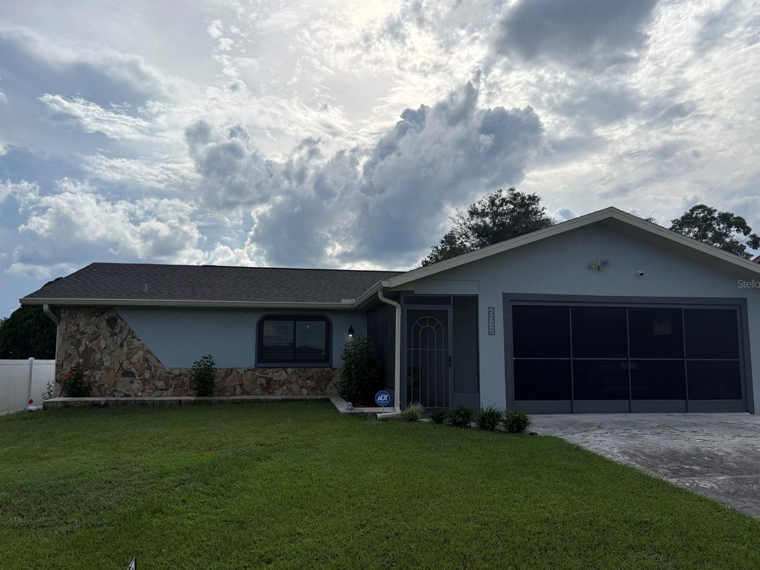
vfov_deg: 51.4
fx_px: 593
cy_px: 284
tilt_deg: +6.5
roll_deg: +0.0
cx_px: 390
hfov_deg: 65.3
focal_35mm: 27
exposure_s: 1/8850
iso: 50
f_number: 1.6
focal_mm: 5.96
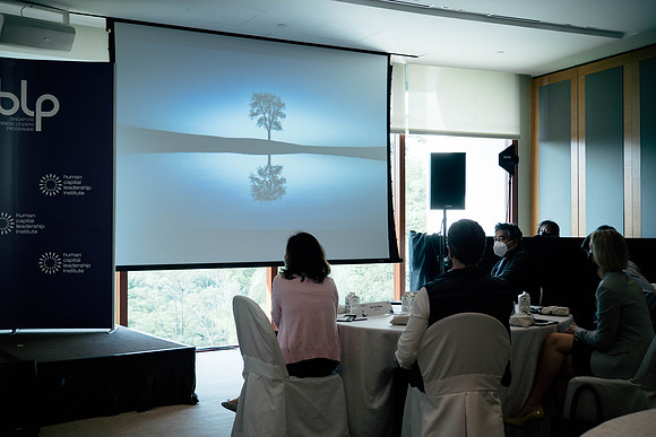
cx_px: 328
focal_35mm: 42
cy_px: 218
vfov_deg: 32.2
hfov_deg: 46.8
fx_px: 759
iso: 200
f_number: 2
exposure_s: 1/160
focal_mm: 19
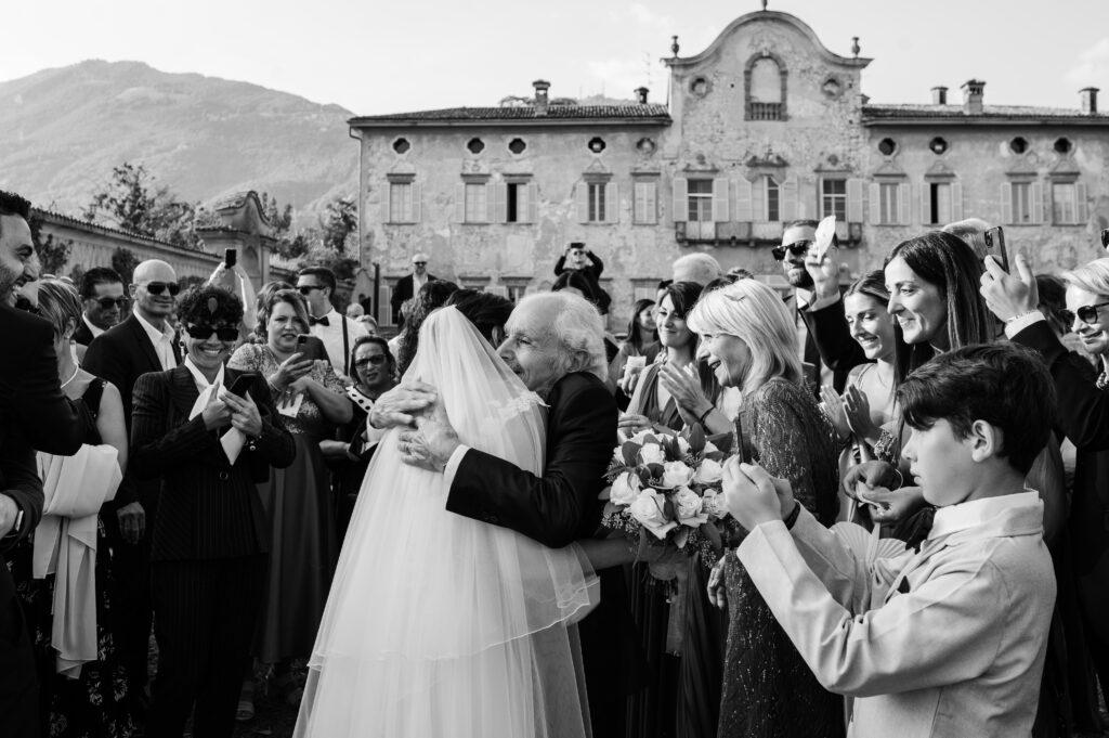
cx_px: 554
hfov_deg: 54.5
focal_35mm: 35
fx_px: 1077
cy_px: 369
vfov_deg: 37.8
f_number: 6.3
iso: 220
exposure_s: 1/200
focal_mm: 35
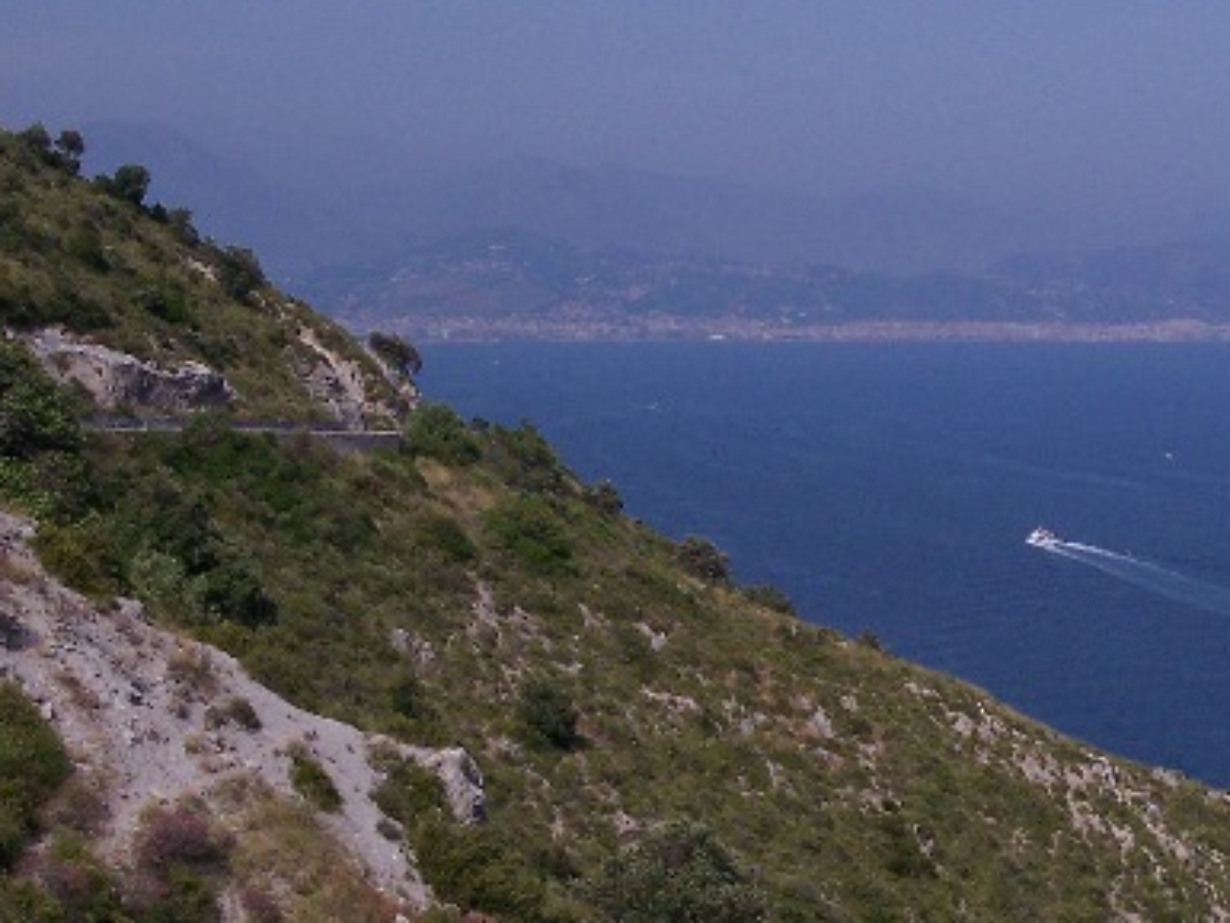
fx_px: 2808
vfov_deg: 18.6
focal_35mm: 79
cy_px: 351
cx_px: 933
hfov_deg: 24.4
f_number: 4.8
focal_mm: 8
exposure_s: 1/1000
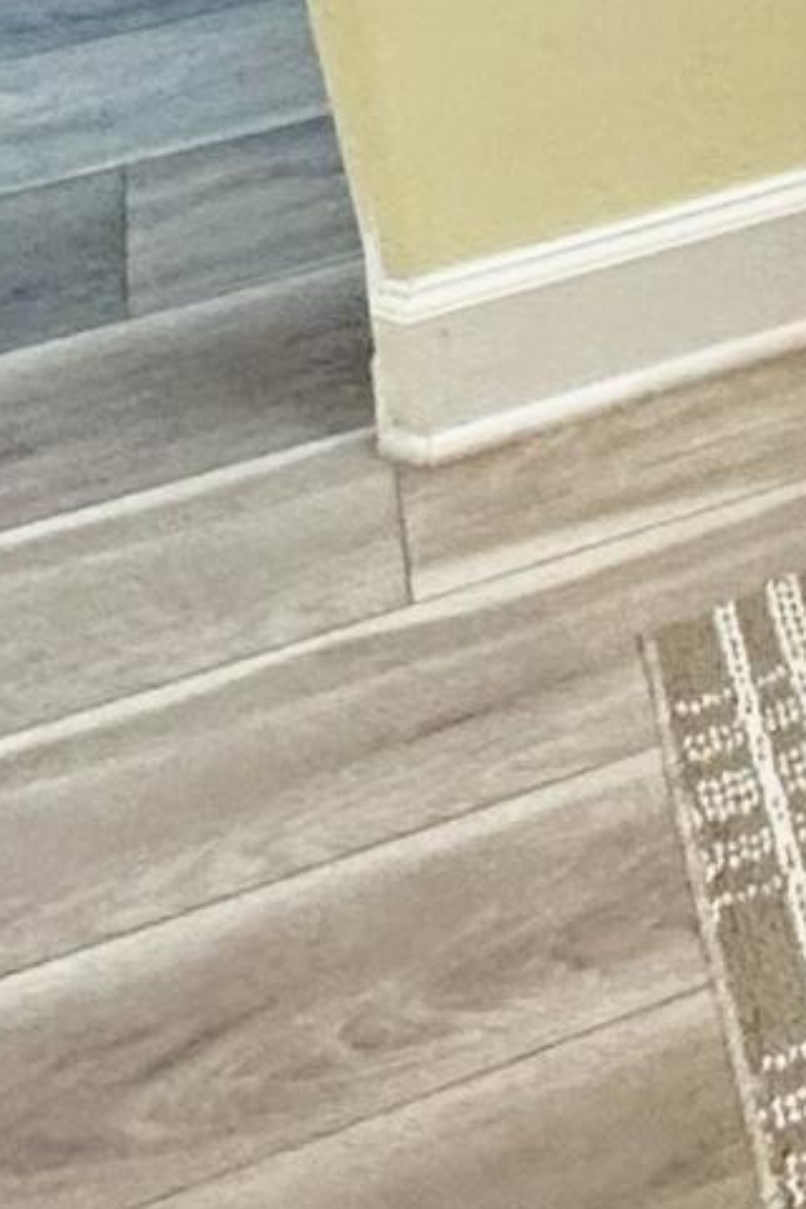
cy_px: -577
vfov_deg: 19.6
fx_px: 3056
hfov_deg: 11.9
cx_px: 1982
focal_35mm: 91
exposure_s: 1/120
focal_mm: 2.22
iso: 160
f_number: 2.2
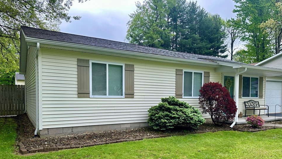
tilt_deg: -0.5
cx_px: 149
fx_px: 209
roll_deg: -0.8
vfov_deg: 41.0
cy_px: 104
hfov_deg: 67.9
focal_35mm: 28
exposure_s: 1/663
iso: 80
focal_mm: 6.86
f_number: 1.78
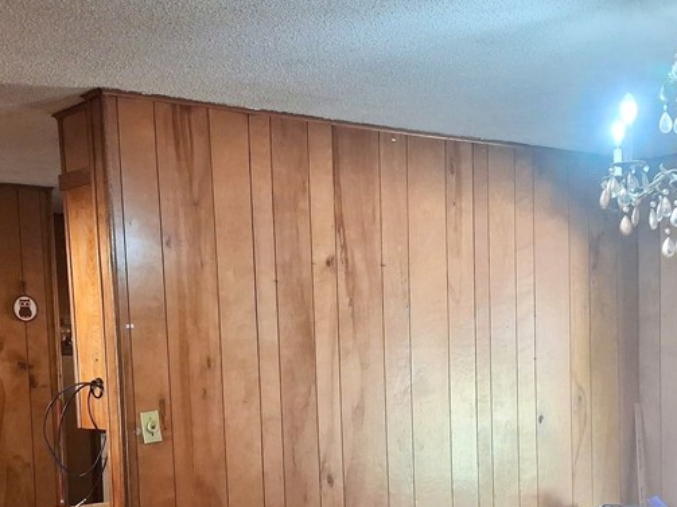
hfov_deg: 34.9
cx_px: 284
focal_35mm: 55
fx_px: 1075
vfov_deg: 25.9
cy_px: 437
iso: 500
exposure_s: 1/60
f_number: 1.8
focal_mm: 4
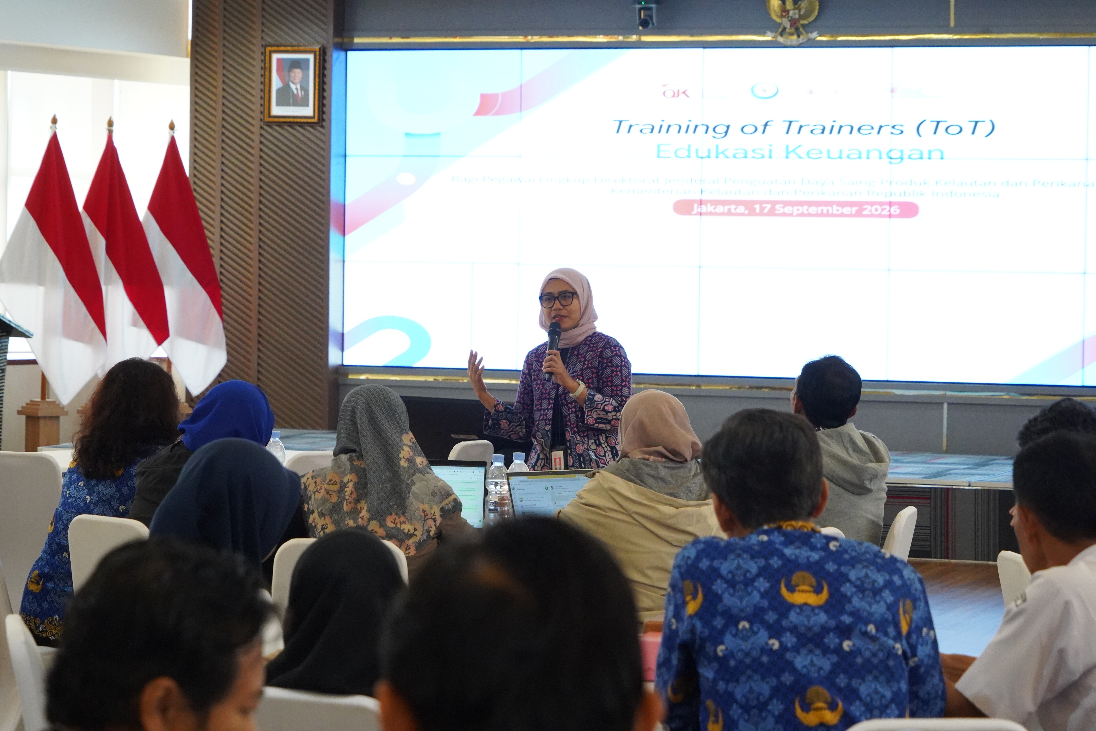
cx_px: 548
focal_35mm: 101
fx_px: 3075
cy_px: 366
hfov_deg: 20.2
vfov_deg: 13.6
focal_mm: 101
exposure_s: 1/125
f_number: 8
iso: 8000
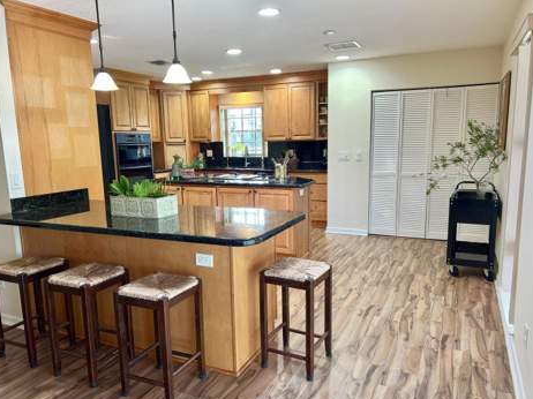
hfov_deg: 65.3
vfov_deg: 51.3
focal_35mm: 27
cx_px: 264
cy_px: 206
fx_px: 416
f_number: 1.5
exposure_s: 1/60
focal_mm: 5.7
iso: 100
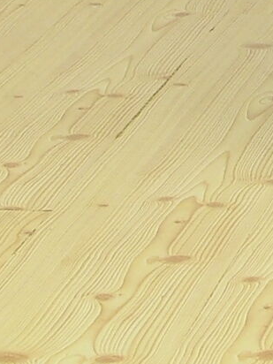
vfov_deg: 7.4
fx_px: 2760
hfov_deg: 5.4
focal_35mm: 262
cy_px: -239
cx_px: 788
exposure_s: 1/200
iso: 1000
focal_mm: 35
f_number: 6.3
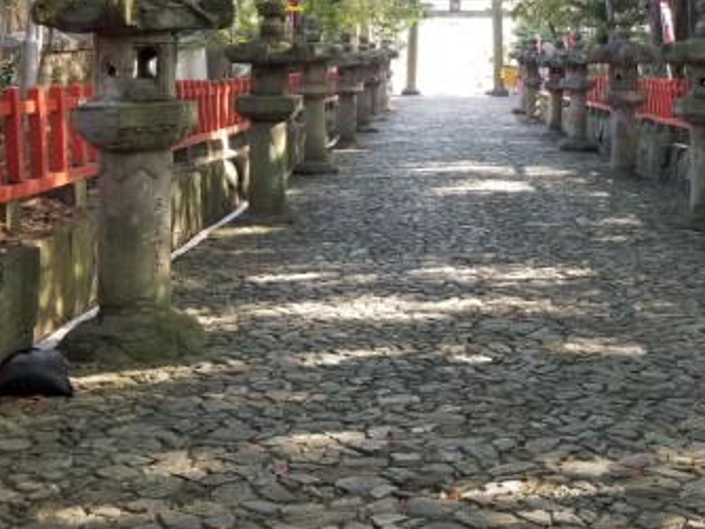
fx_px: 1141
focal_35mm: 56
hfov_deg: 34.1
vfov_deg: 24.8
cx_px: 458
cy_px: -11
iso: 64
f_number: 1.7
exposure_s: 1/60
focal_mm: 4.25
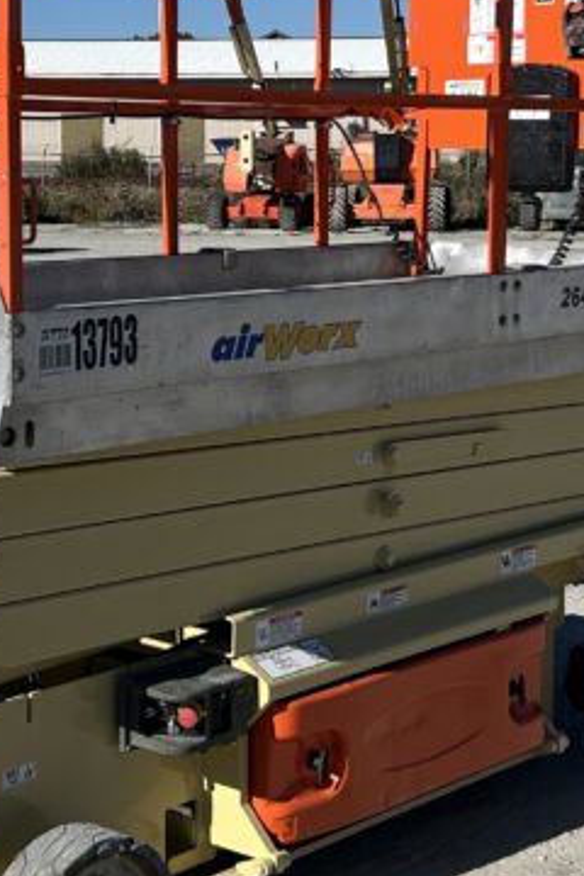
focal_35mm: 77
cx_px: 236
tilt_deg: -5.7
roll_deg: -0.7
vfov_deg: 26.3
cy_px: 353
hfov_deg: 17.7
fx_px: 1874
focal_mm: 5.7
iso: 50
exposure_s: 1/6993
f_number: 1.5
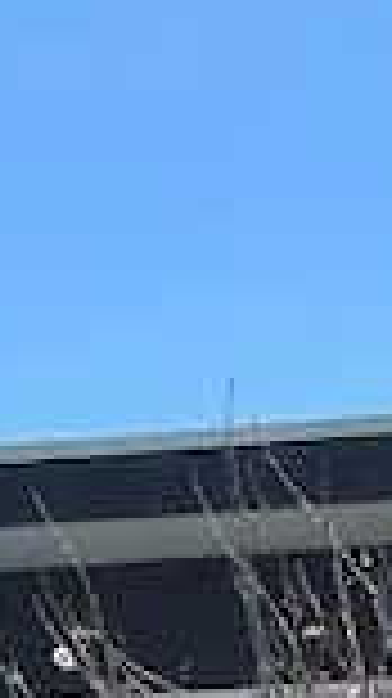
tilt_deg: +5.5
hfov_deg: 4.4
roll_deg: +2.1
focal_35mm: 270
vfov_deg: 7.7
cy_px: 1387
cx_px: 1081
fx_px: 4997
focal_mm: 6.86
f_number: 1.78
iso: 80
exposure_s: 1/4566
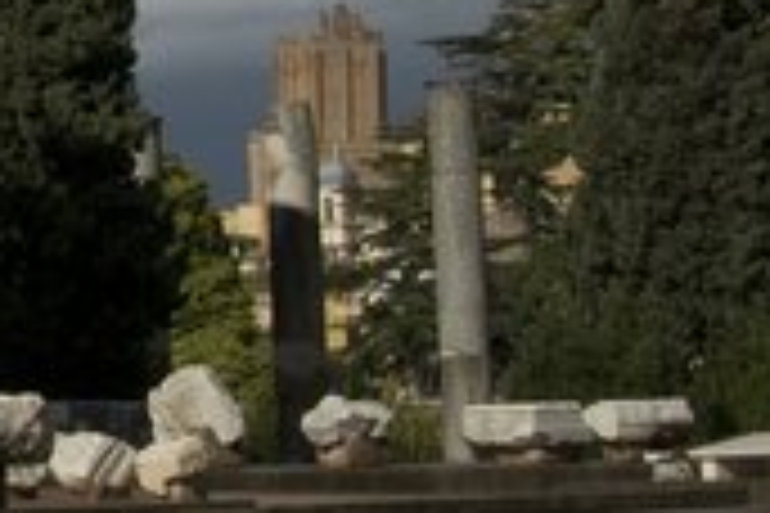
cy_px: -331
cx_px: -964
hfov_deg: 9.0
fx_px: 4491
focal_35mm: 210
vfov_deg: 6.4
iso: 200
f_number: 11
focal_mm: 24
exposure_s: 1/500
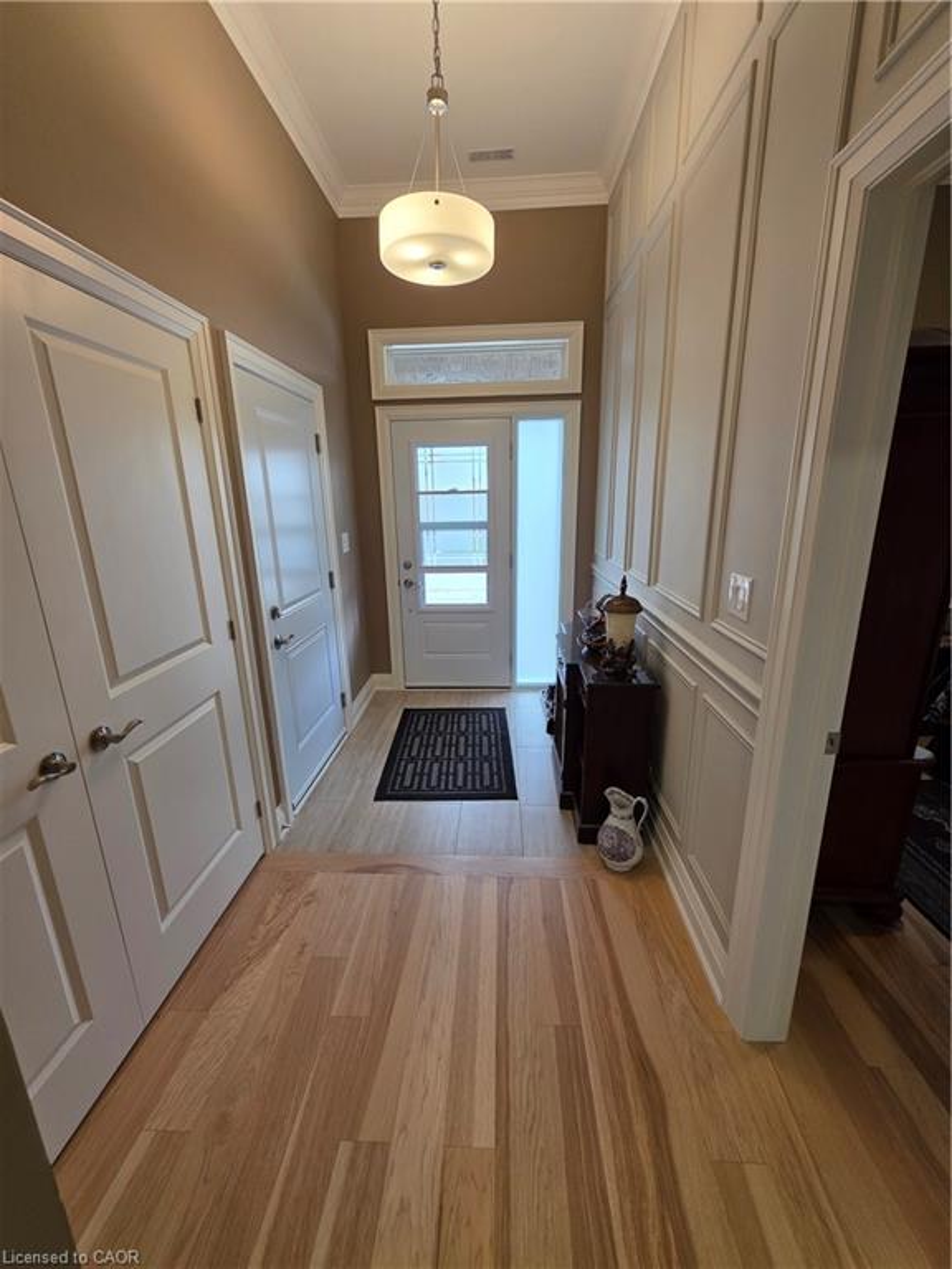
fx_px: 477
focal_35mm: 13
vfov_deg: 106.2
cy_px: 634
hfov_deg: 89.9
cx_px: 476
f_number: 1.9
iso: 125
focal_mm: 2.2
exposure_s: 1/120
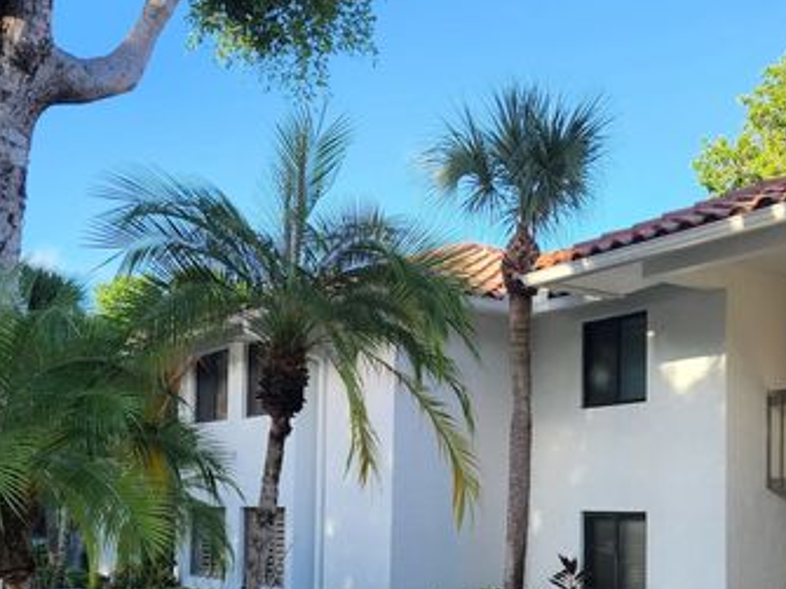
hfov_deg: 42.9
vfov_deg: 32.0
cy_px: 469
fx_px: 999
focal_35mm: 44
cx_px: 443
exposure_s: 1/444
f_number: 1.8
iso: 20
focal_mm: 5.4
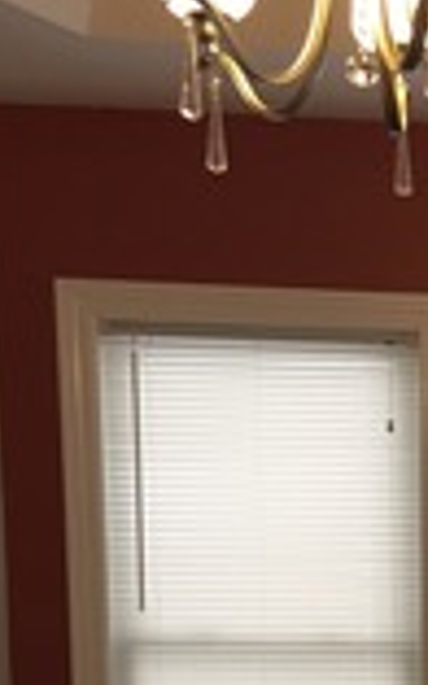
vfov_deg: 20.4
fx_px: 1756
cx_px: 738
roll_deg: -0.4
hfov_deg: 12.8
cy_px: 864
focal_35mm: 94
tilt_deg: -5.5
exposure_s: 1/30
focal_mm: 4.15
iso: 50
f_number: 2.2
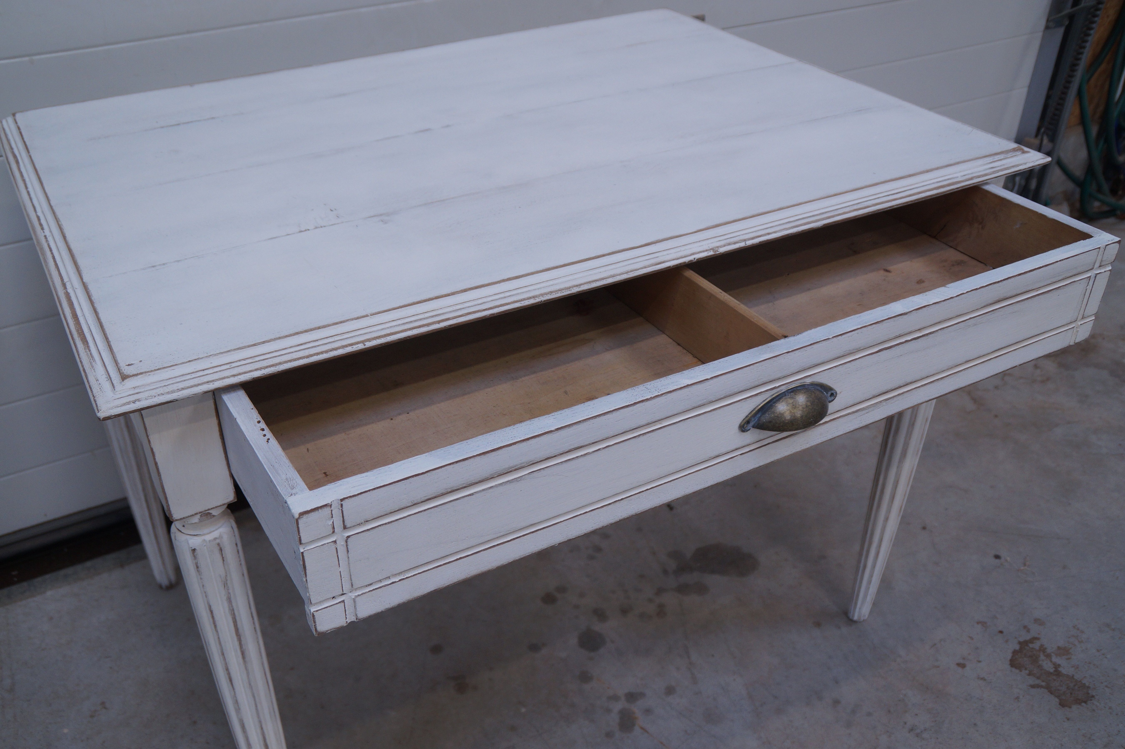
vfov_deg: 39.9
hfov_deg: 57.2
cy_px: 374
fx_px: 1031
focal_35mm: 33
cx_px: 562
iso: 320
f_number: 4.5
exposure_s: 1/50
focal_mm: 22
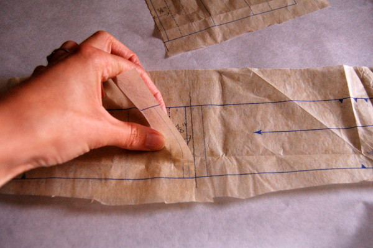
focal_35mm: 34
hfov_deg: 55.1
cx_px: 186
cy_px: 124
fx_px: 357
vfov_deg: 38.3
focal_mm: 23
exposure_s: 1/80
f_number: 4.5
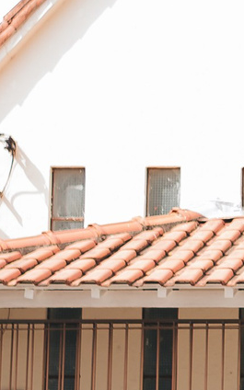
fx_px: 1617
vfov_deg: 13.8
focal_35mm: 152
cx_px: 505
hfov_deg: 8.2
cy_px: 218
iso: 50
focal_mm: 24
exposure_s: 1/1000
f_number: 1.8
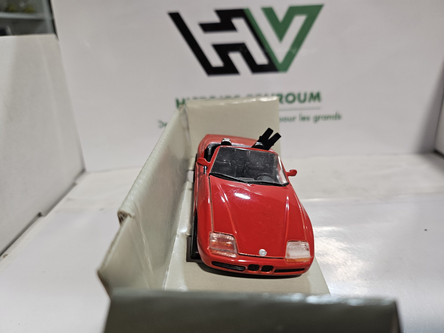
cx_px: 222
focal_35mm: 24
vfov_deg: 56.8
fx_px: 308
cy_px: 166
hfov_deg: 71.6
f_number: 1.8
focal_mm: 5
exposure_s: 1/100
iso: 160
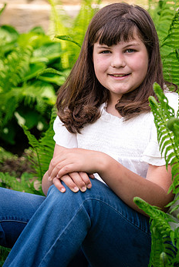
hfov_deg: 10.1
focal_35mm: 136
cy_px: 103
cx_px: 95
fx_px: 1012
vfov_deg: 15.1
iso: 100
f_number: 2.8
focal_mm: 70
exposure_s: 1/400
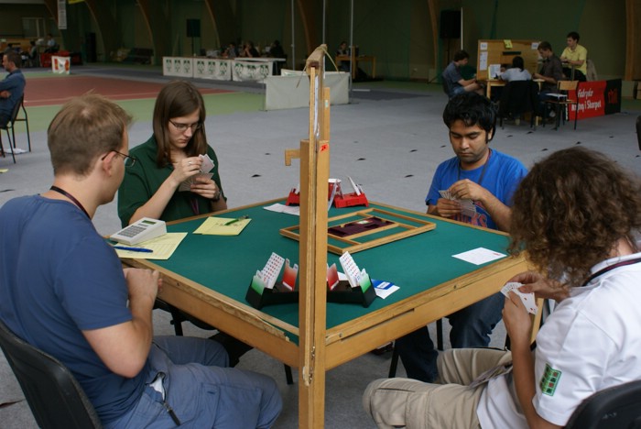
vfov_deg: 34.3
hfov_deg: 49.5
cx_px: 320
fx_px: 695
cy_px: 214
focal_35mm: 39
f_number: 5.6
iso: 200
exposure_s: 1/40
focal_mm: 26
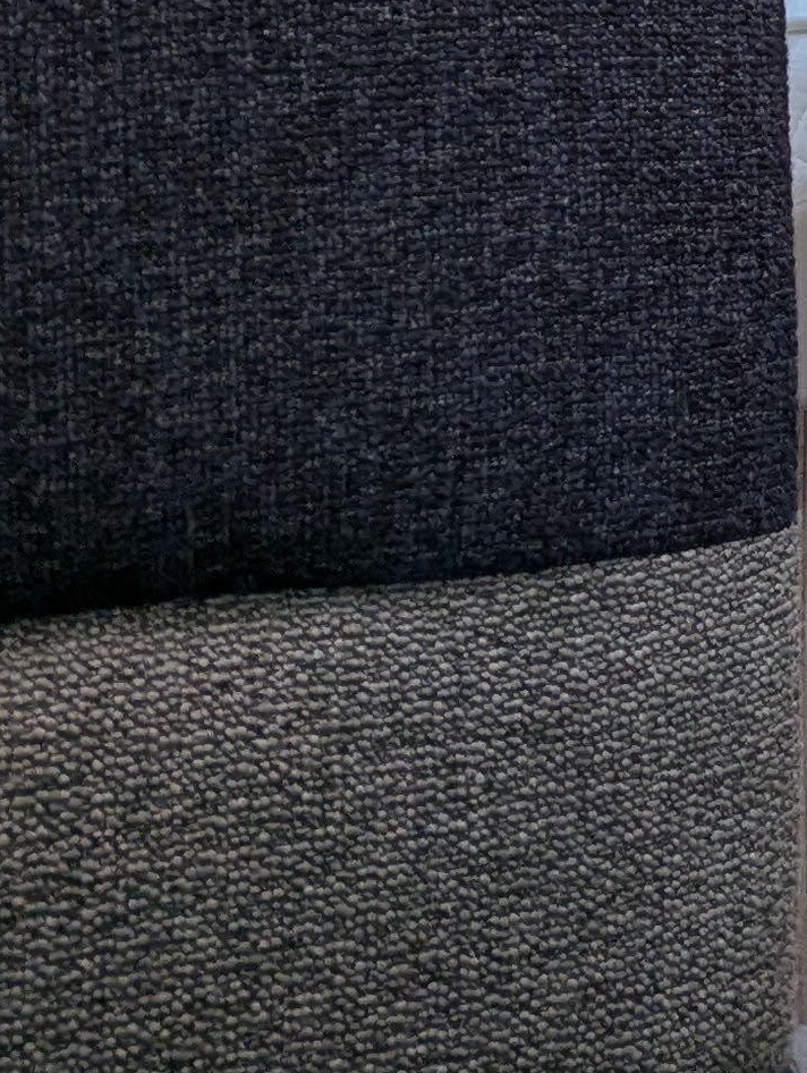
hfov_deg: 18.2
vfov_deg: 25.0
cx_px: 1322
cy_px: -257
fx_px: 2140
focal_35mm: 69
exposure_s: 1/23.8
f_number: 2.2
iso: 179
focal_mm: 2.35
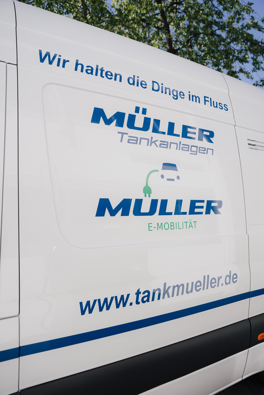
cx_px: 132
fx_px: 308
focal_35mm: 28
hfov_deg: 46.4
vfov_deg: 65.5
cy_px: 198
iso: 100
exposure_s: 1/1000
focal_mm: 28
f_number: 4
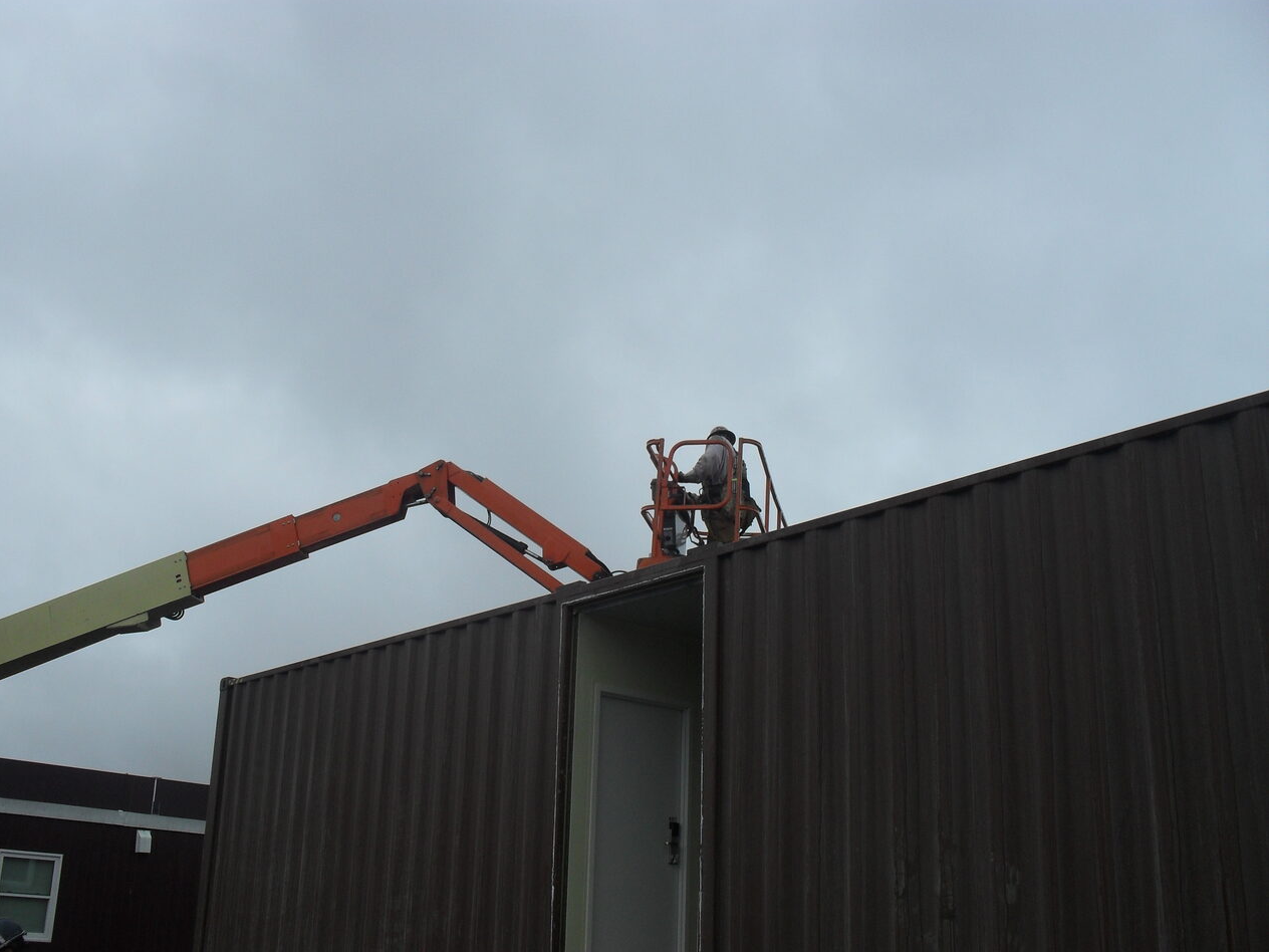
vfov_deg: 39.7
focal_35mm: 36
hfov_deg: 51.3
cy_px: 486
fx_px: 1320
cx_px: 617
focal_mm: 6.3
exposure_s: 1/180
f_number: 8.4
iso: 100
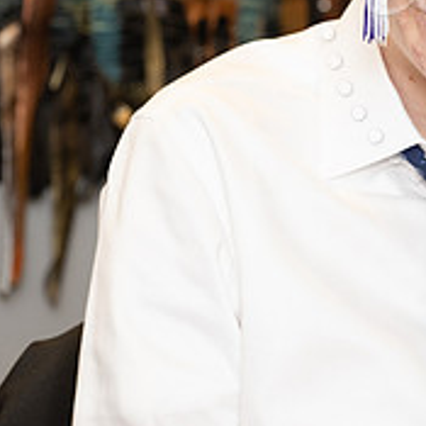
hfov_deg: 5.1
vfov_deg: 5.2
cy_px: -11
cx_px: 550
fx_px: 4720
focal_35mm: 339
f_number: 5.6
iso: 640
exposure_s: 1/80
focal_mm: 120
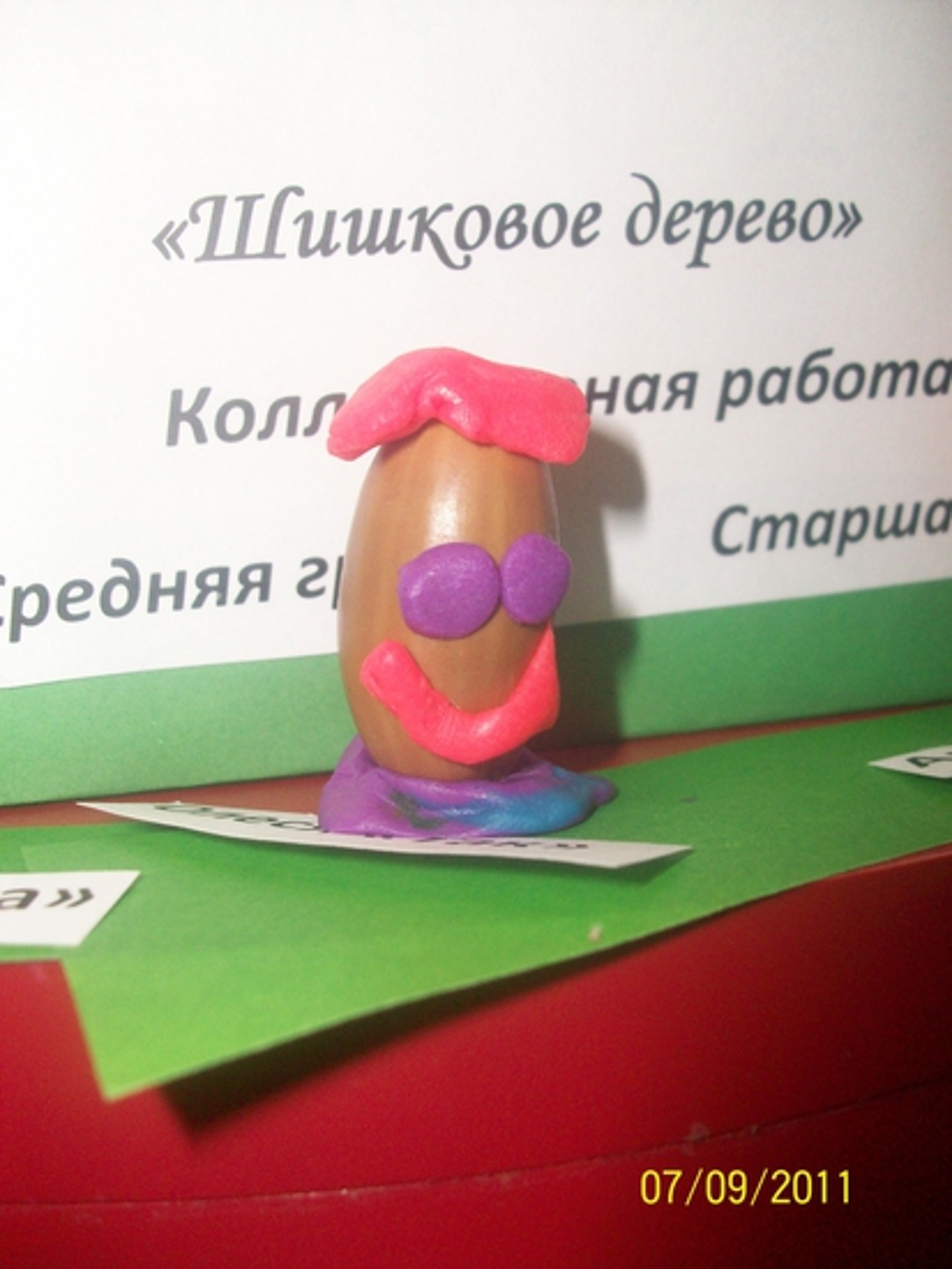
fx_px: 1246
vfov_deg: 53.9
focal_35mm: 34
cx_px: 476
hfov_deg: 41.8
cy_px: 634
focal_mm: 5.7
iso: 160
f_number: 2.8
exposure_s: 1/60
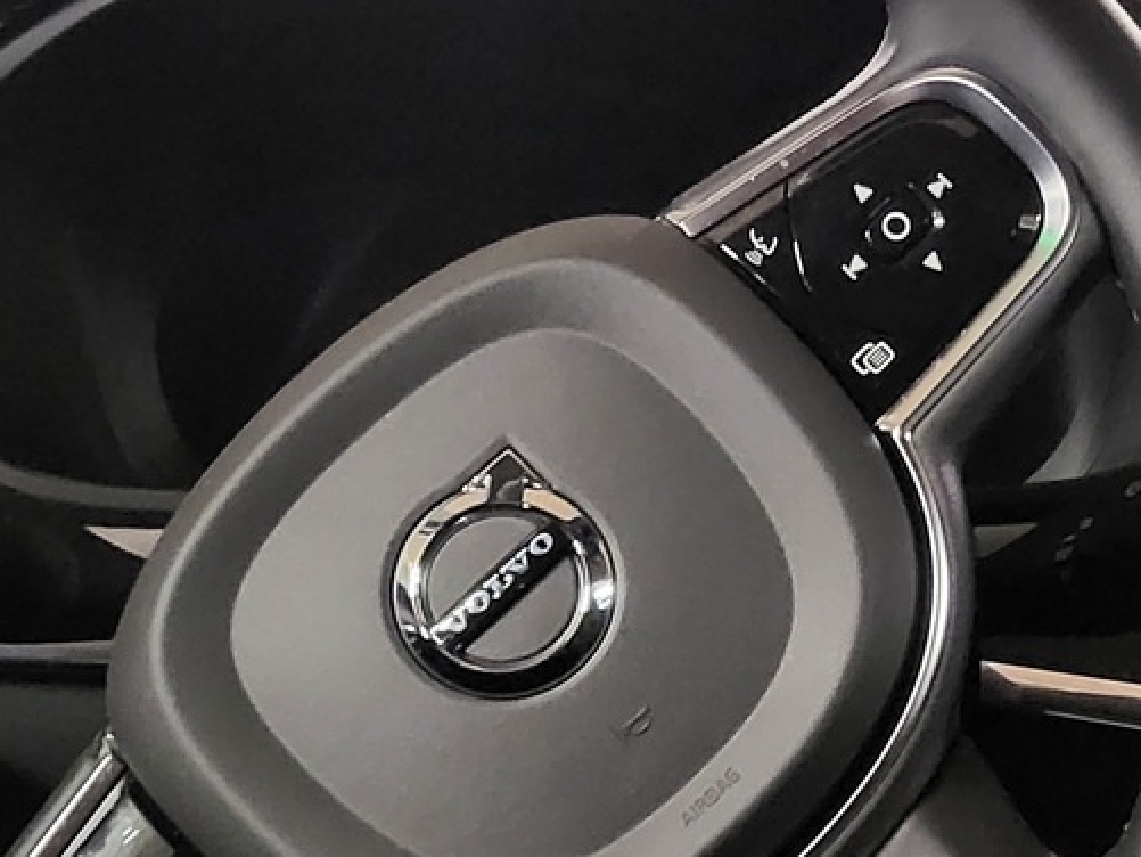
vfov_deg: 17.5
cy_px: 766
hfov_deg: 22.5
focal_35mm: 83
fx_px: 2736
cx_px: 1184
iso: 1250
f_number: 1.8
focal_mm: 4.25
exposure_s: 1/14
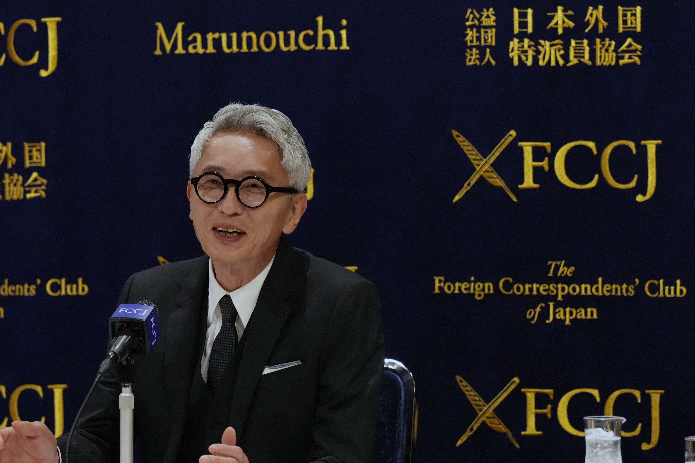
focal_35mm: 252
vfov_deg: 5.5
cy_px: 232
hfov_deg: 8.2
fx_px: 4865
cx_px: 348
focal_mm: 168
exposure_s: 1/800
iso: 6400
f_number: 4
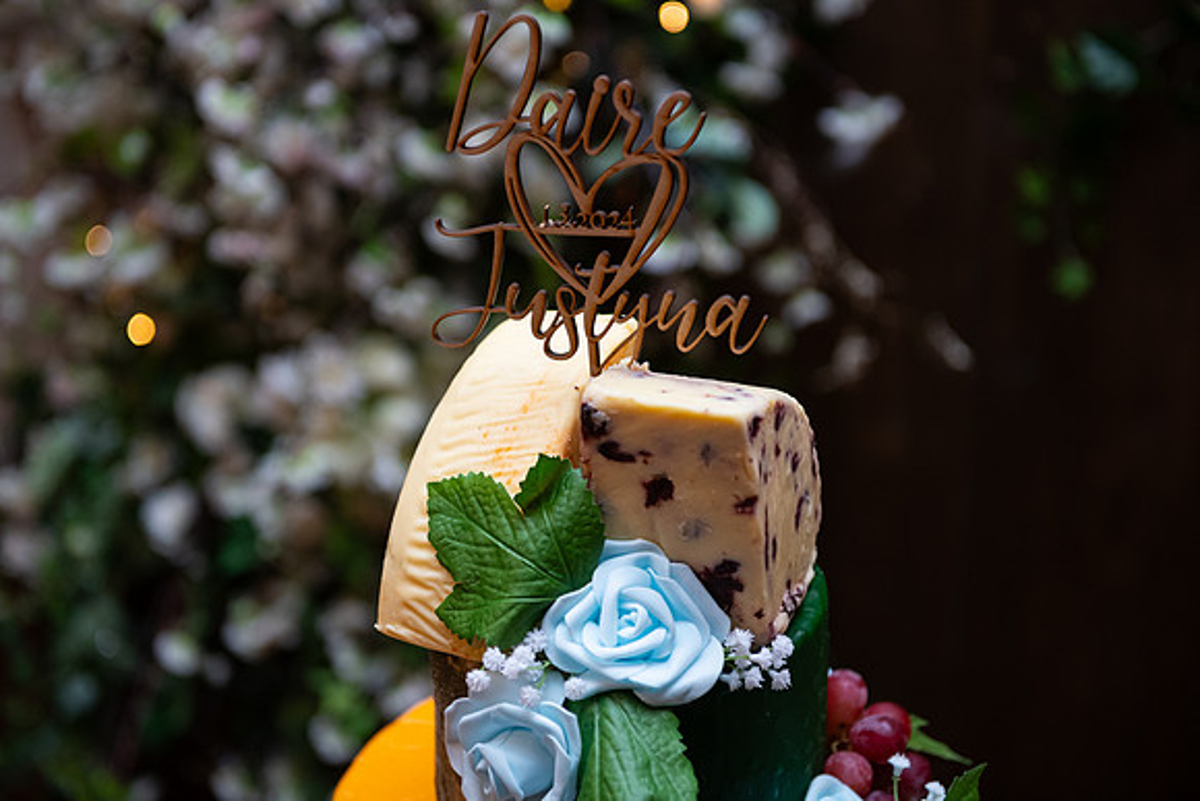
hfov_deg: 32.4
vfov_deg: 21.9
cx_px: 600
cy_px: 400
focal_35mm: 62
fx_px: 2067
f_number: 3.5
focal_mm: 62
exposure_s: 1/160
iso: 500
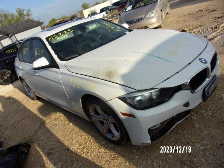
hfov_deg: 71.6
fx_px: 155
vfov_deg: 56.8
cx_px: 112
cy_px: 84
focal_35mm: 24
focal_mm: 4.3
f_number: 3.3
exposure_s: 1/900
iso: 80
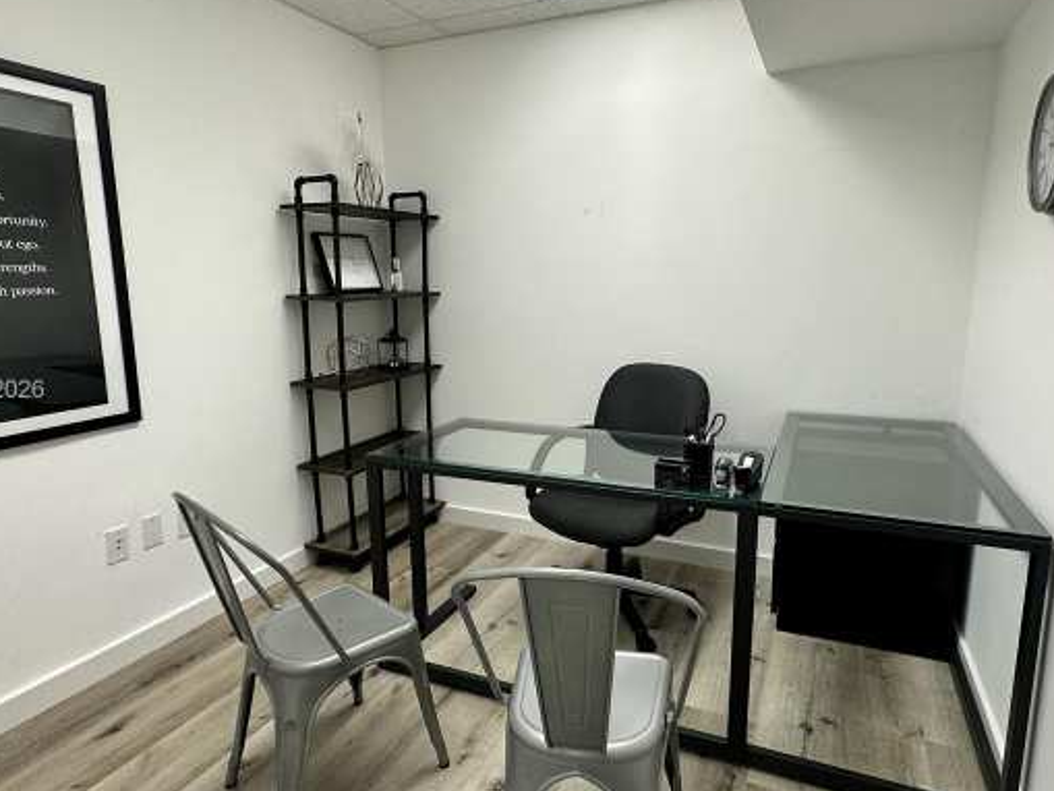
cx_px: 551
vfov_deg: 61.1
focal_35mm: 22
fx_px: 670
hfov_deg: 76.3
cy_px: 391
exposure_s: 1/120
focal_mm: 2.22
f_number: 2.2
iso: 80
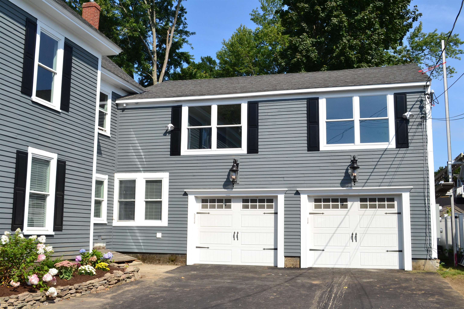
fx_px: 503
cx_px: 232
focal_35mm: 39
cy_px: 154
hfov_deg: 49.6
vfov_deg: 34.2
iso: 400
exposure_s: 1/500
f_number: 11
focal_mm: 26
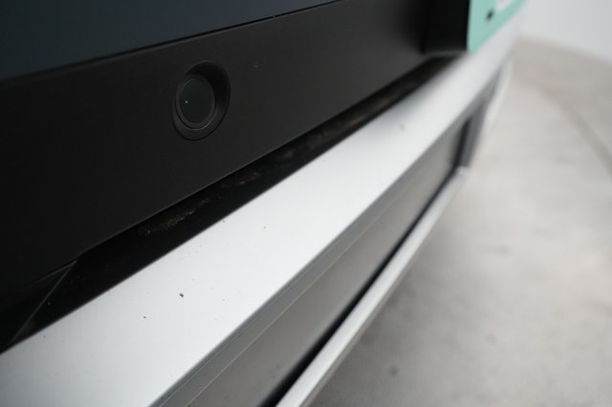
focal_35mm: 28
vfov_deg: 46.4
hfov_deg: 65.5
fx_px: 476
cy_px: 204
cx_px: 306
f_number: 5.6
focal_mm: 28
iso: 6400
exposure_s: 1/100
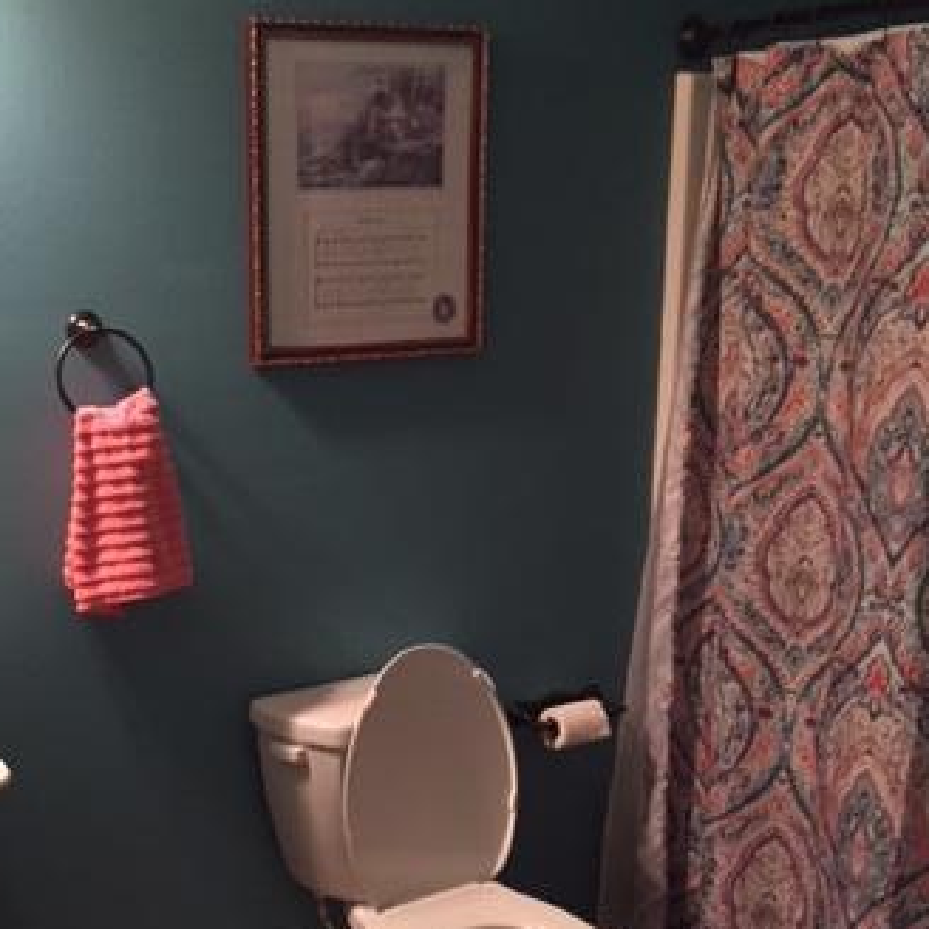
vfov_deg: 34.0
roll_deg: +0.6
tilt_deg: -12.7
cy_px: 541
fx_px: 1518
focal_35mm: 50
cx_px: 272
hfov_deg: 33.6
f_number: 2.2
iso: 250
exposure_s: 1/15
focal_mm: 4.15
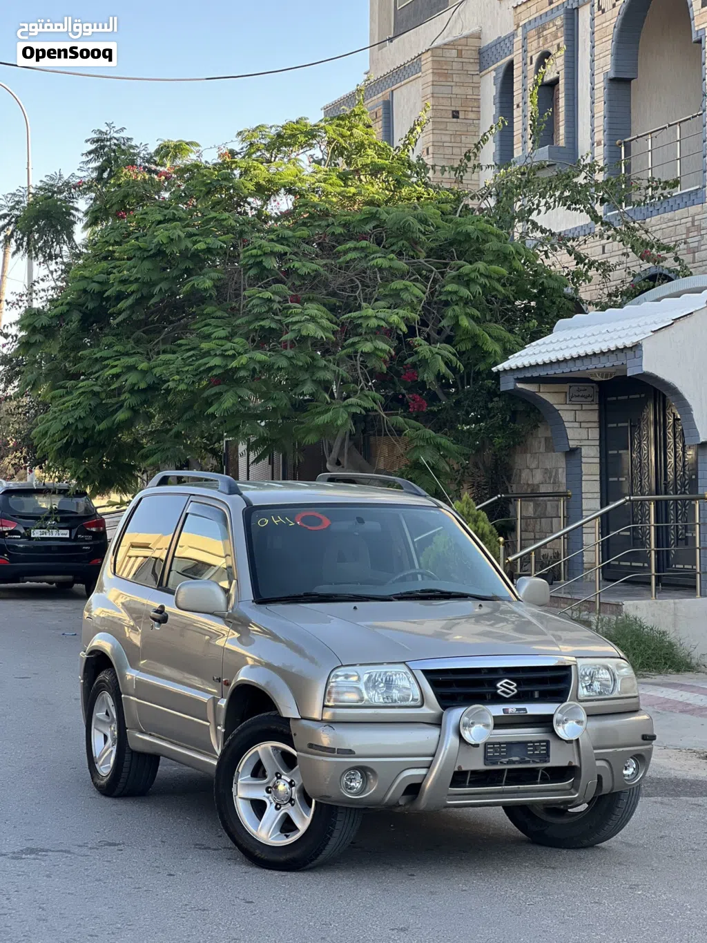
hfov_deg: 19.1
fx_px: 2097
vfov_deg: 25.3
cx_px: 354
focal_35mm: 77
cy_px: 472
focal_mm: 9
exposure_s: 1/121
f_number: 2.8
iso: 50
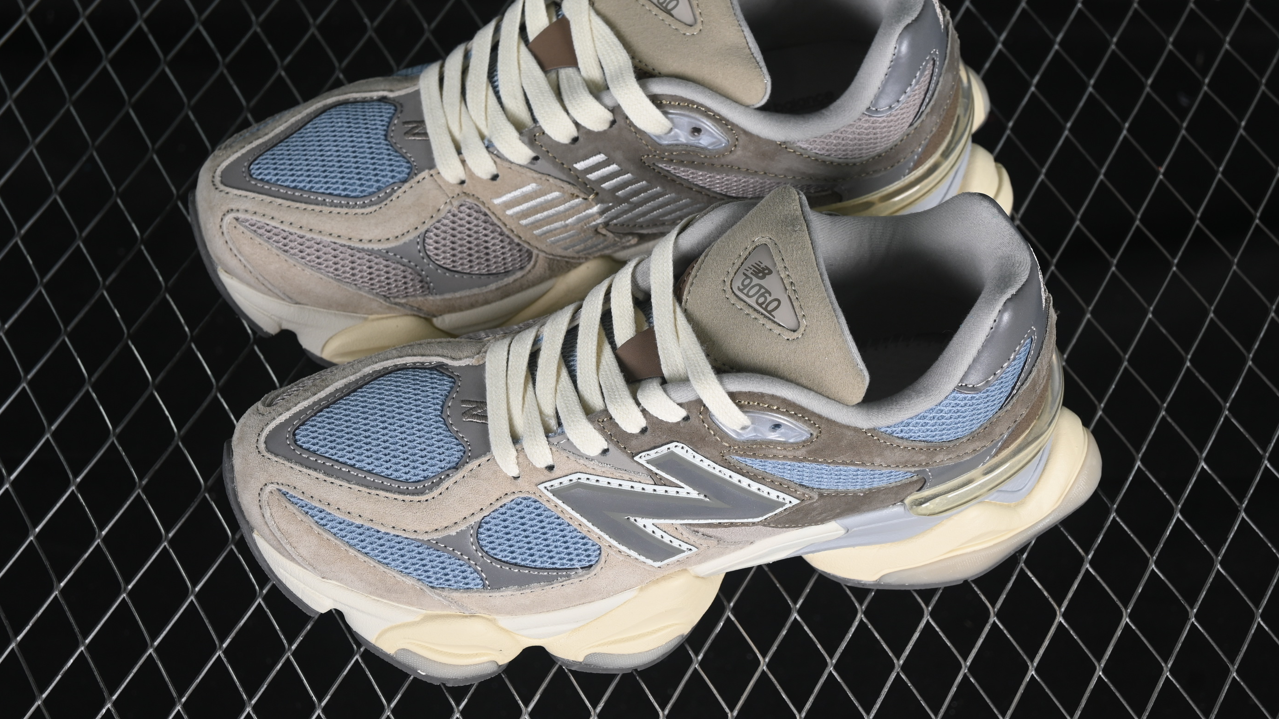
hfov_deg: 26.9
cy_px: 297
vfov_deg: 15.3
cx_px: 638
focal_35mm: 79
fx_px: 2679
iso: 160
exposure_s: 1/60
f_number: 7.1
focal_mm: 50
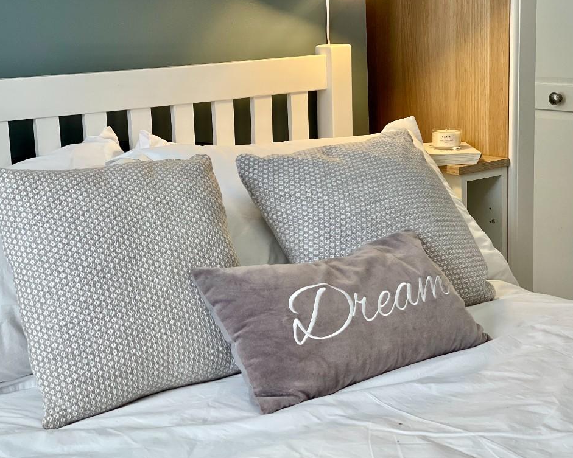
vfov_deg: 22.5
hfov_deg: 27.9
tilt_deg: -12.5
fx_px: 1153
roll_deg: +2.6
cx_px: 299
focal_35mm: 68
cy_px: 227
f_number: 2.2
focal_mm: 7.5
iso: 100
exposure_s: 1/100
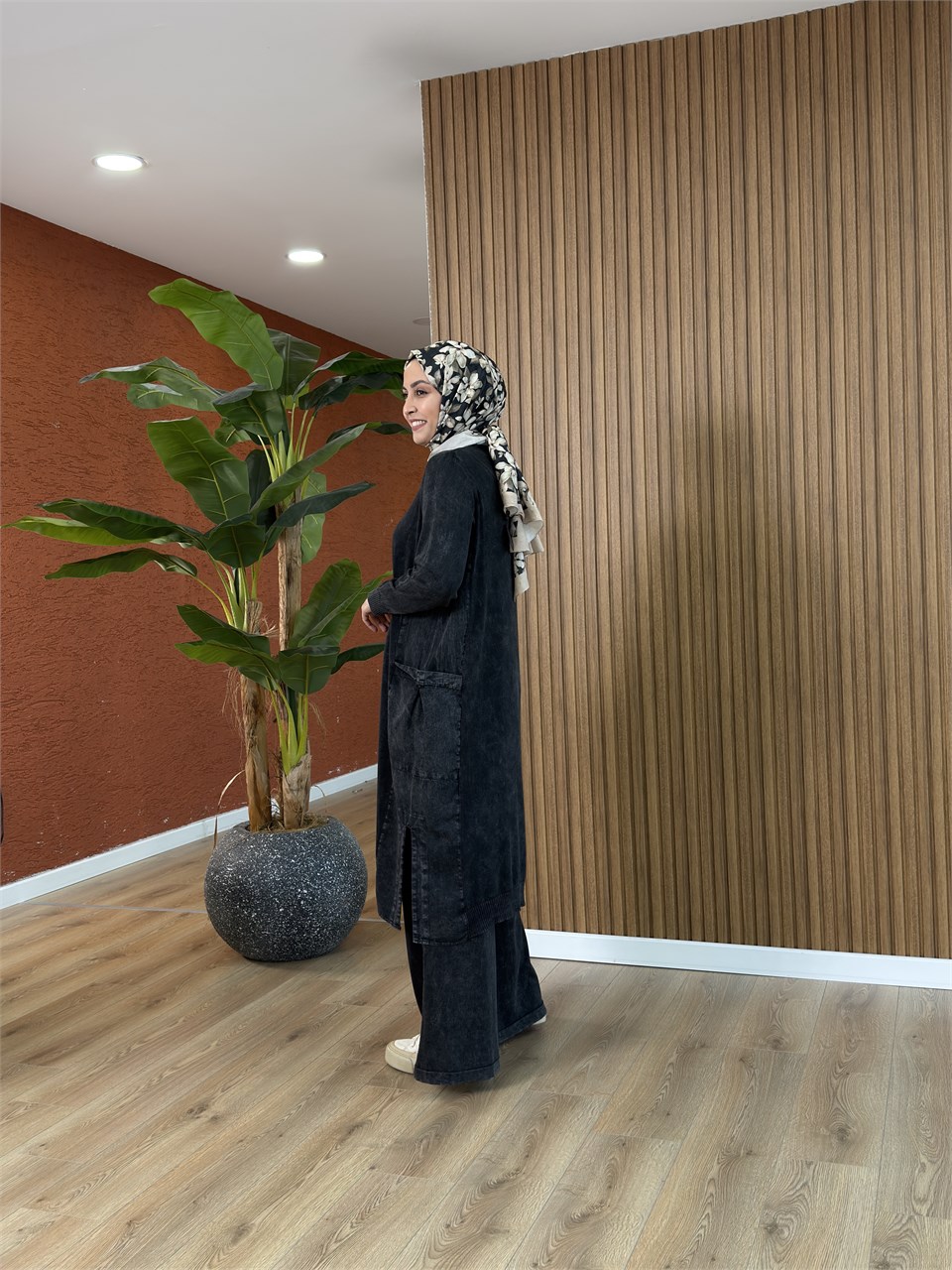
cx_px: 476
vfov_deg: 52.6
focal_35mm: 35
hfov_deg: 40.7
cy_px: 635
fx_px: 1283
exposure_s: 1/65
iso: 100
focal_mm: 6.76
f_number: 1.78
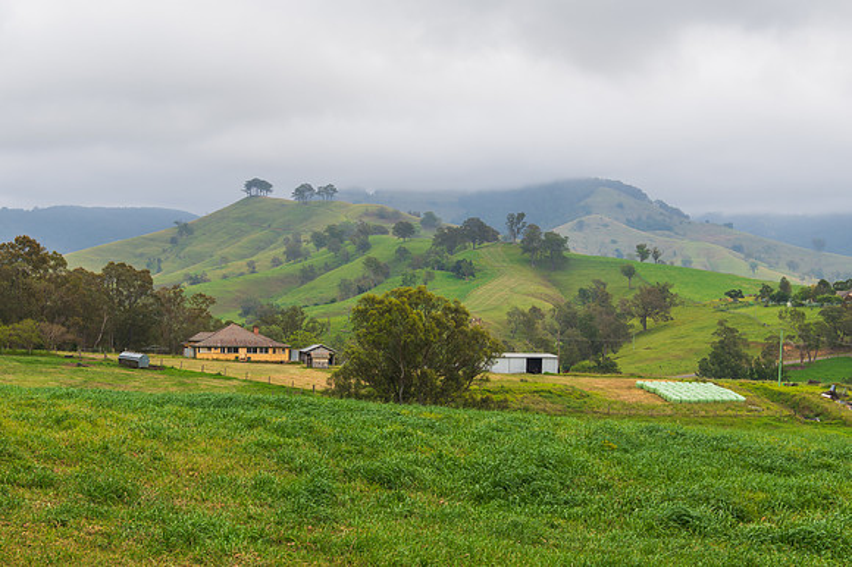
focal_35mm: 61
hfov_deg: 33.1
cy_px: 284
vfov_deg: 22.4
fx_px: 1434
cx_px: 426
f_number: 11
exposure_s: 1/15
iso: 31
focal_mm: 40
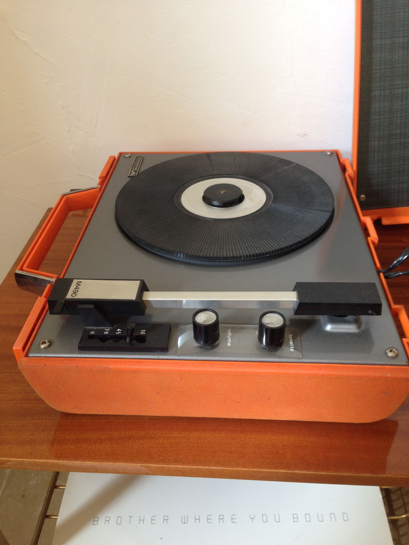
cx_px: 204
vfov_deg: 55.4
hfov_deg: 42.9
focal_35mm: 33
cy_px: 272
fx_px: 520
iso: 80
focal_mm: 4.12
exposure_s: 1/20
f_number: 2.4
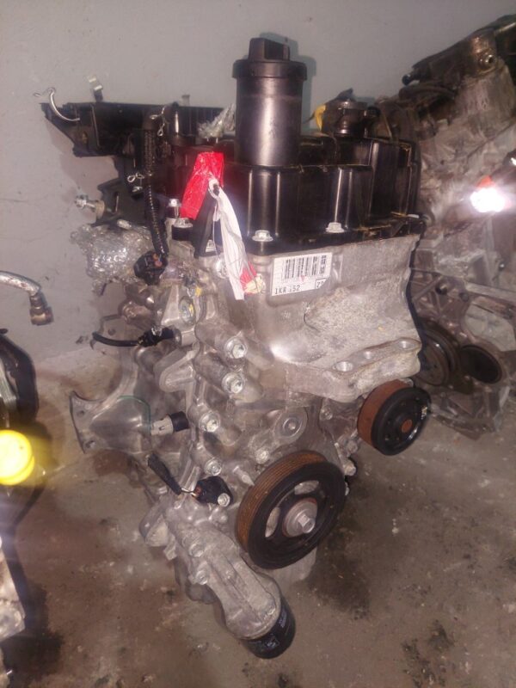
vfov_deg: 69.4
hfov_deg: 54.9
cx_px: 258
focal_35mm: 25
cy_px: 344
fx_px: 497
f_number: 1.8
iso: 320
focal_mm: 5.23
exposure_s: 1/100
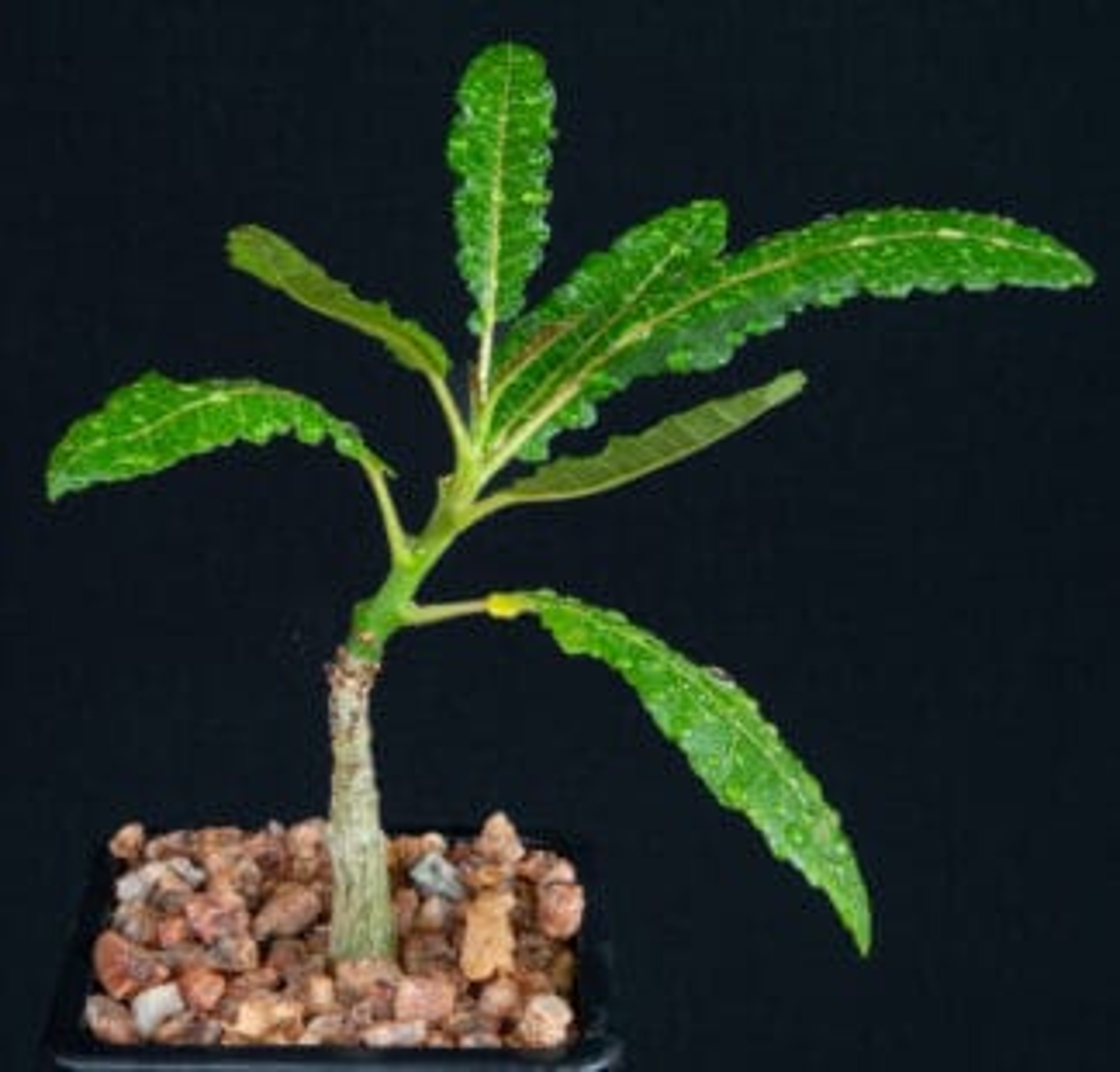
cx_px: 382
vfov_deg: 20.5
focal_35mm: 83
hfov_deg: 21.3
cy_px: 522
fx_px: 2966
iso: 100
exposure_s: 13
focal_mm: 60
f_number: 32
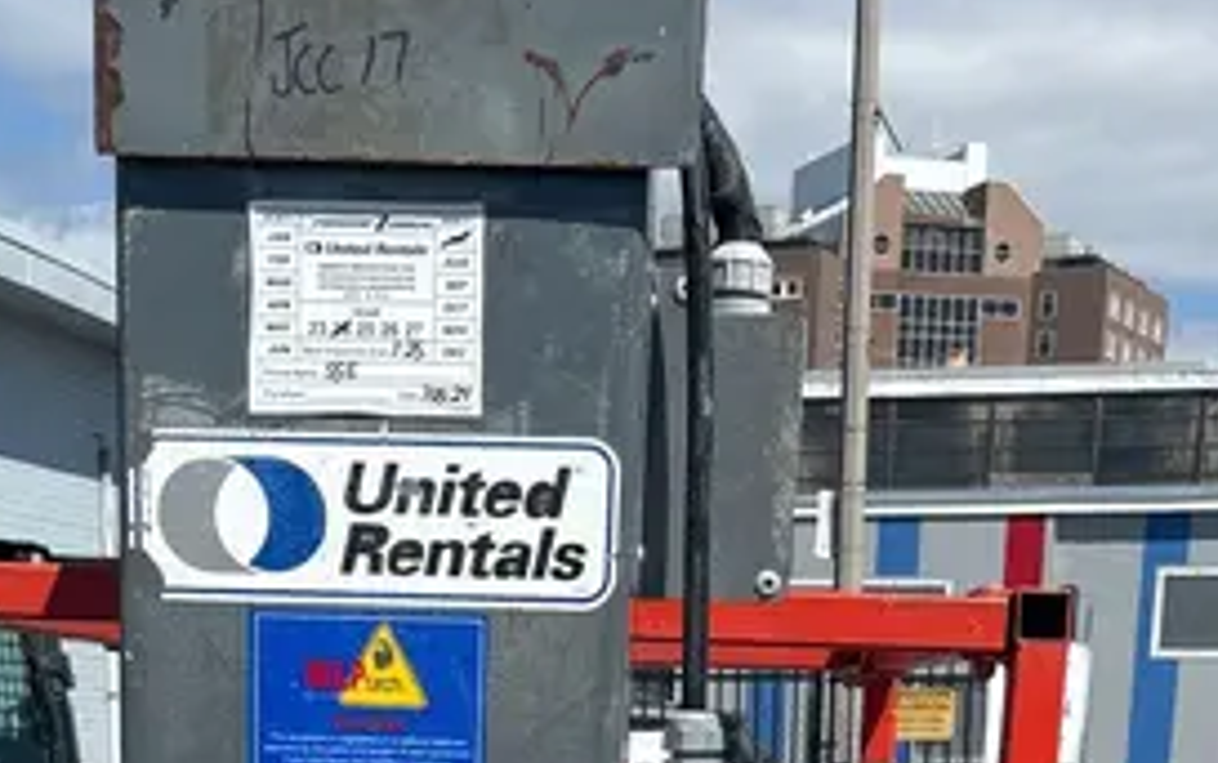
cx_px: 464
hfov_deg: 27.7
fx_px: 2458
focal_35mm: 74
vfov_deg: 14.9
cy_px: 1466
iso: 50
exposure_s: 1/3937
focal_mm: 5.96
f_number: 1.6
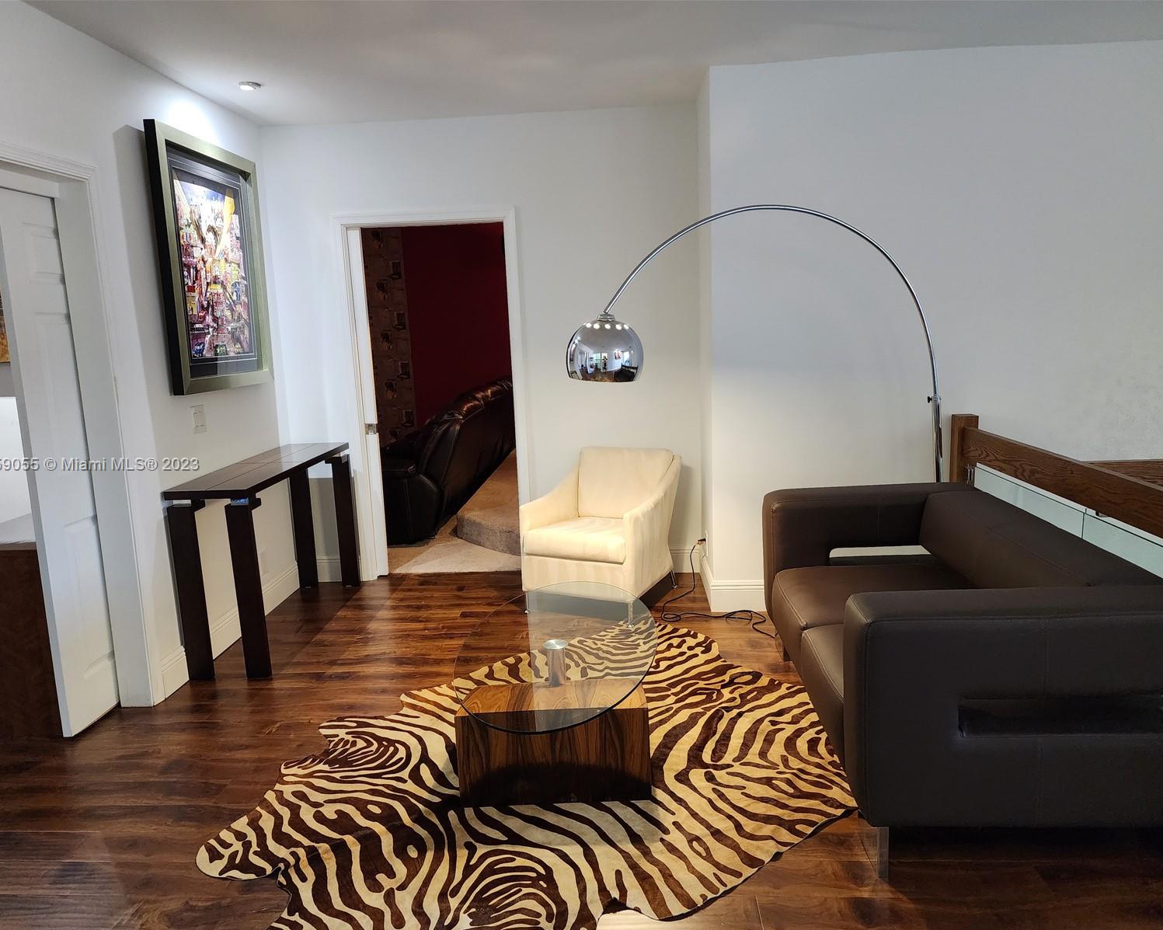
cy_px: 465
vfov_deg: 58.8
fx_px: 826
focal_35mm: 24
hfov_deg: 70.3
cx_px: 572
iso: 800
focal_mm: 6.4
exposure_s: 1/60
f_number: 1.8
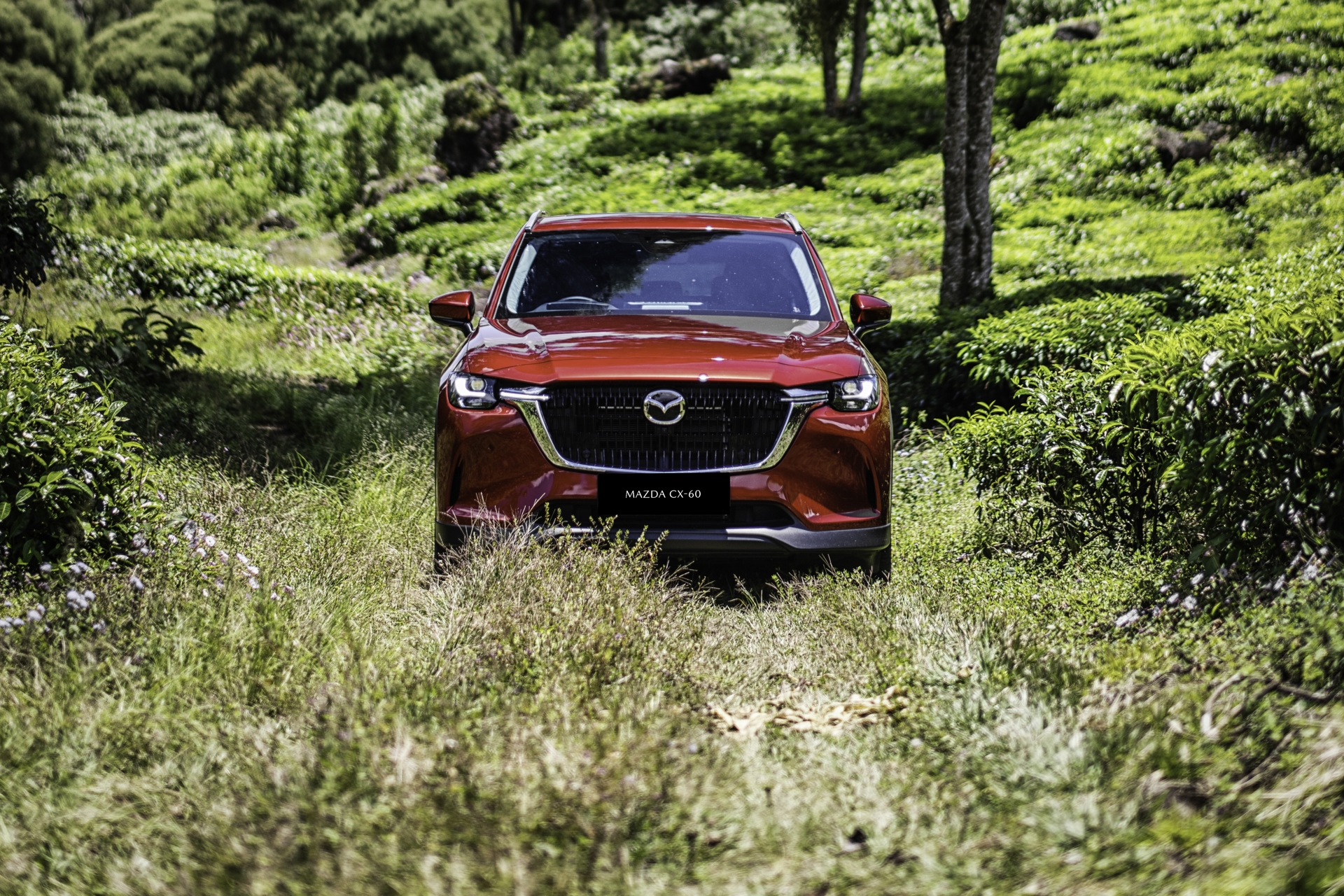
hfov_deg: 34.5
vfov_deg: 23.4
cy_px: 448
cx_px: 672
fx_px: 2165
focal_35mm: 58
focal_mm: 58
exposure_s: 1/4000
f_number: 1.4
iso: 64
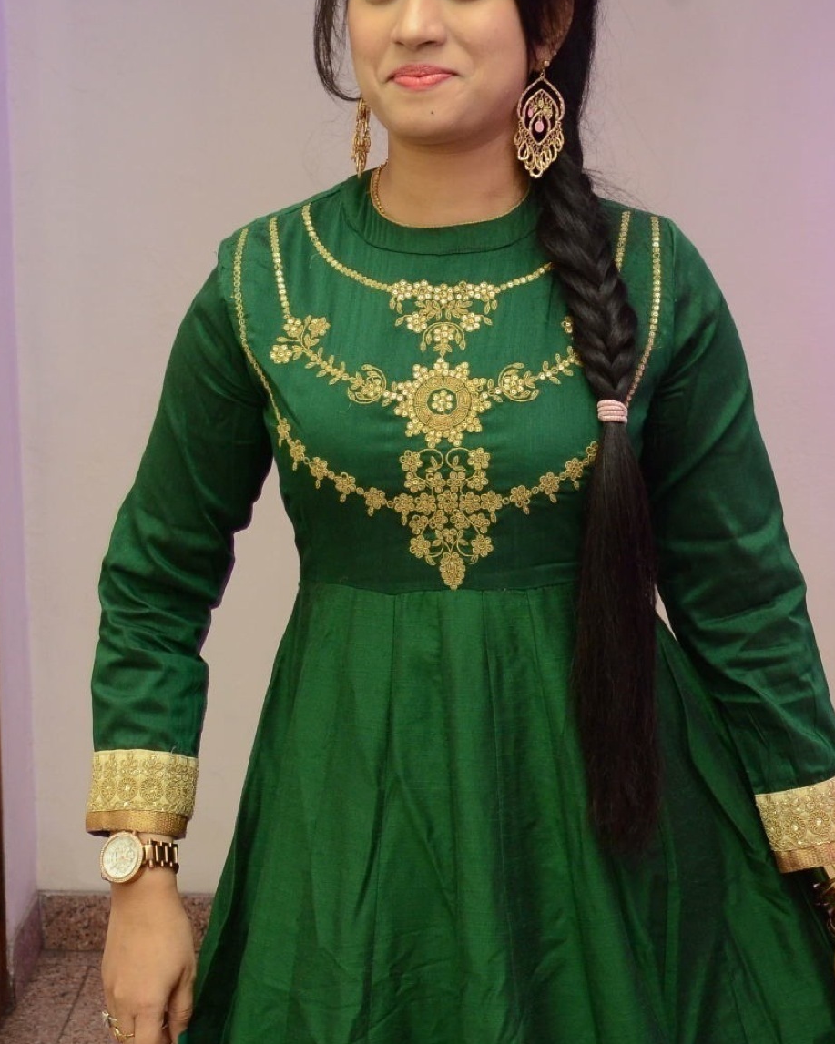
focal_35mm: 78
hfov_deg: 19.7
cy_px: 568
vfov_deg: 24.5
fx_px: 2402
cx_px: 407
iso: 2000
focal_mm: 35
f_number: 6.3
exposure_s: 1/125
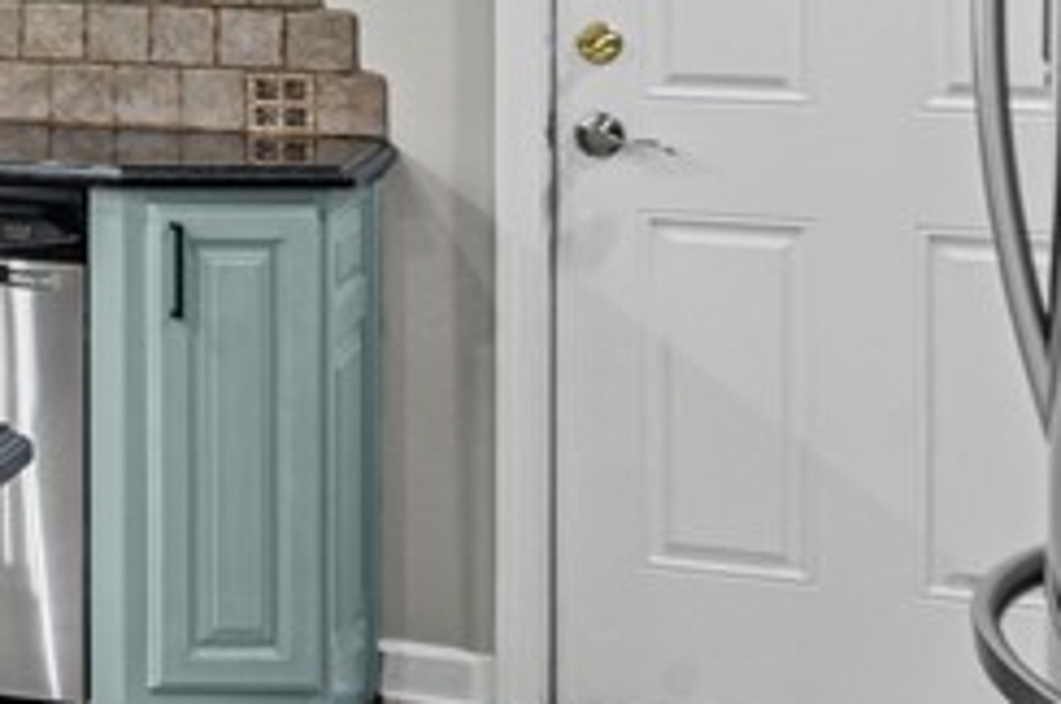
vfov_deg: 12.5
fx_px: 3149
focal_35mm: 107
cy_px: -133
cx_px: -1157
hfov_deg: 15.0
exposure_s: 1/2
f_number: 9
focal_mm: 24
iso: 250
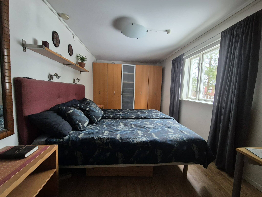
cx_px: 131
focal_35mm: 13
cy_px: 98
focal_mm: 2.2
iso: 1000
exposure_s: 1/50
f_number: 2.2
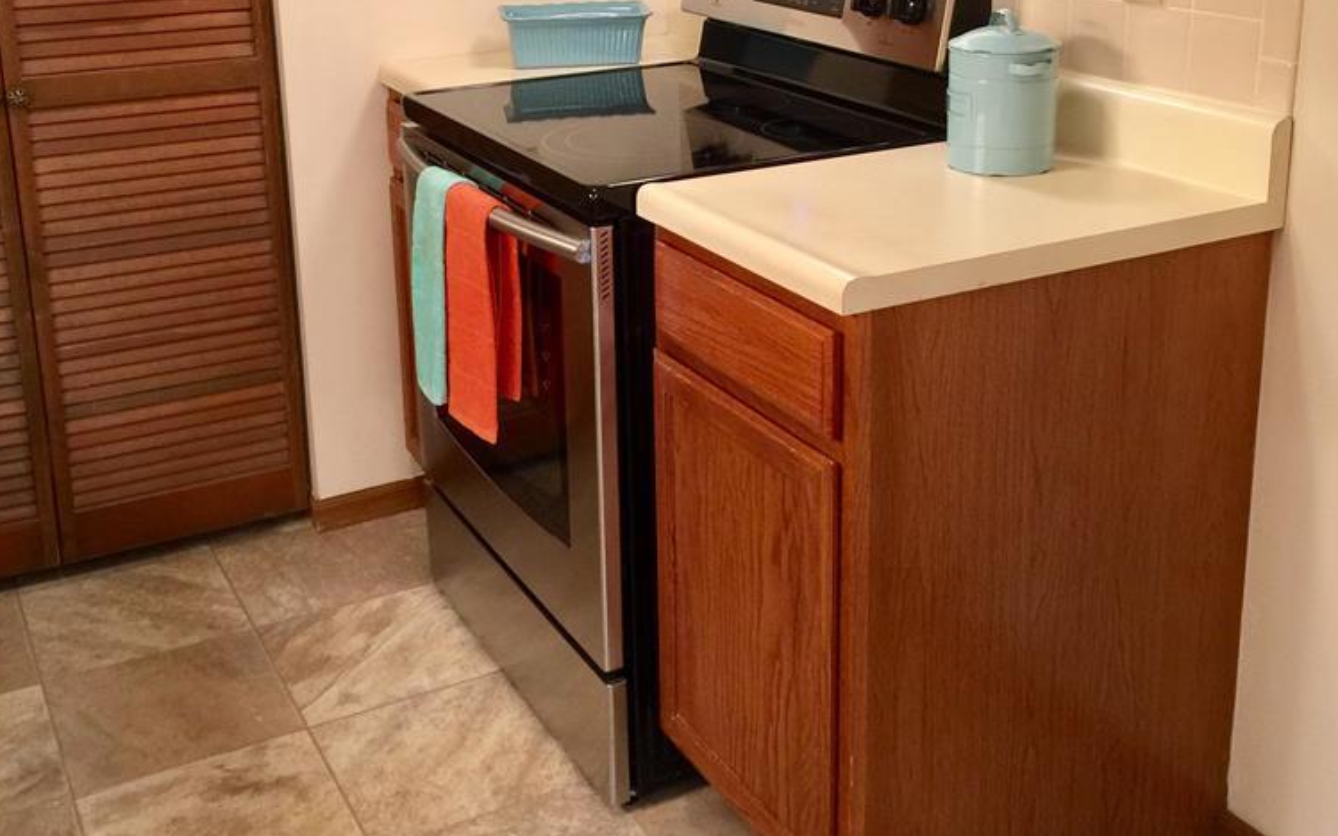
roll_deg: +0.4
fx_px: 1531
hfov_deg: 47.2
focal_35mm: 42
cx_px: 665
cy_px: 193
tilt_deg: -15.2
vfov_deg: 30.0
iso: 64
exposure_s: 1/15
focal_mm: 4.15
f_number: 2.2
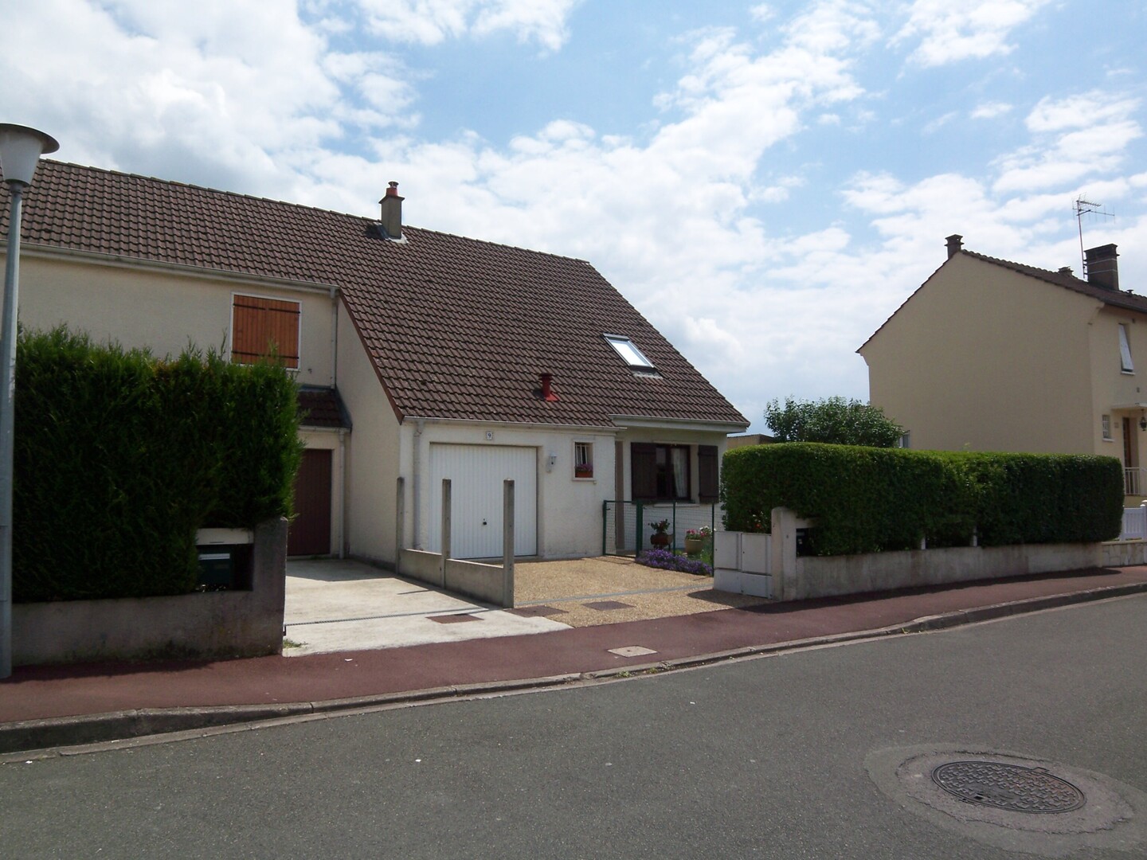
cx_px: 574
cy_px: 430
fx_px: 762
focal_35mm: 23
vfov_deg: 58.9
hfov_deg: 73.9
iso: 50
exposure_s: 1/500
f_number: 5.6
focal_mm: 3.8
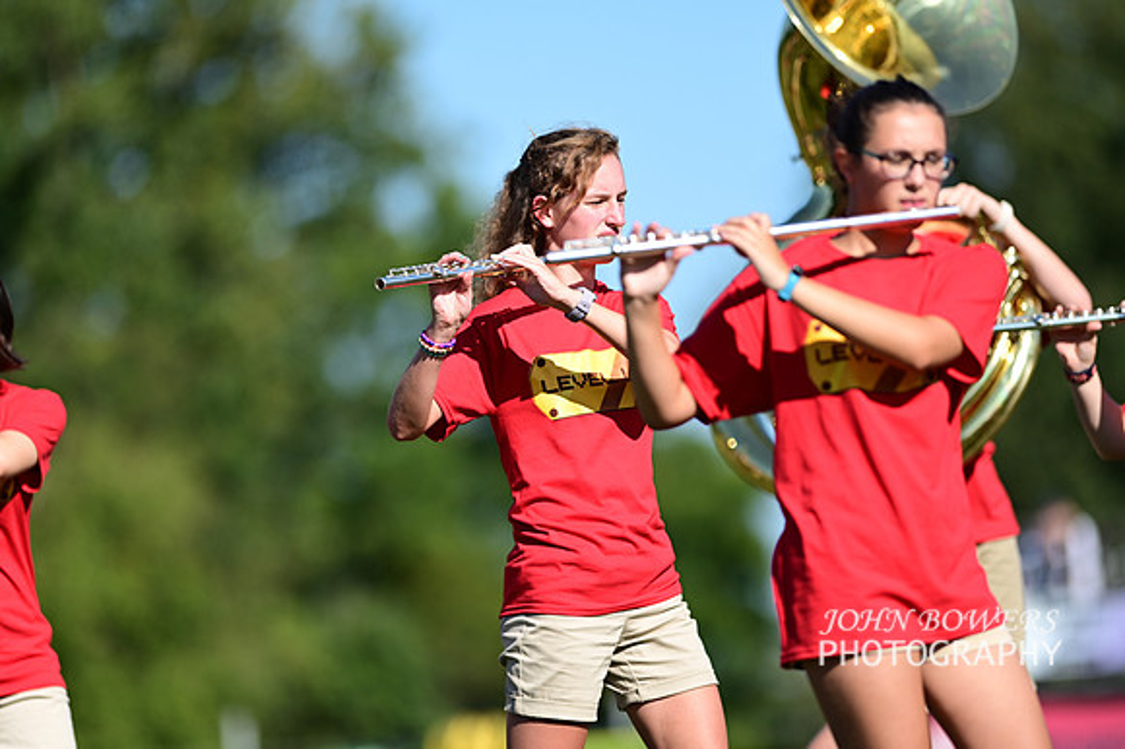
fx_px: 9369
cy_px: 374
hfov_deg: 6.9
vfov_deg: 4.6
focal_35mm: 300
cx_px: 562
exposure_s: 1/1600
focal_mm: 300
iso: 100
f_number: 2.8
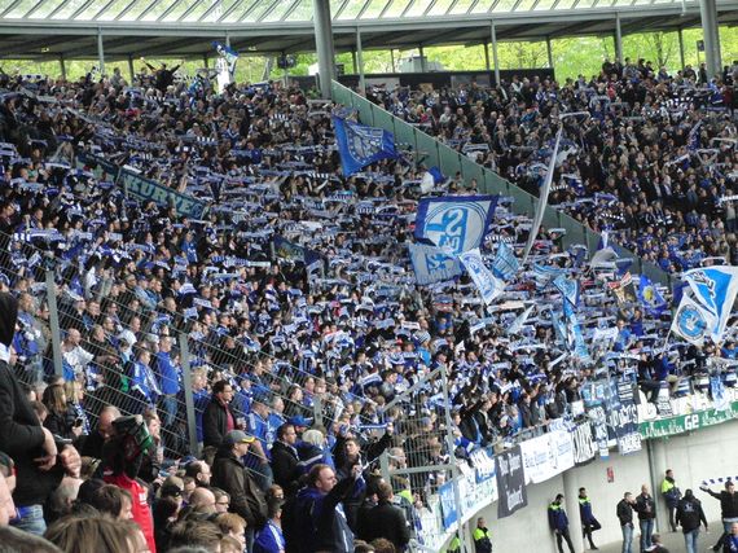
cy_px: 276
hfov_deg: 17.3
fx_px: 2429
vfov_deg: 13.0
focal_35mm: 114
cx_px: 369
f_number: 4.2
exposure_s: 1/320
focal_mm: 19.8
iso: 800
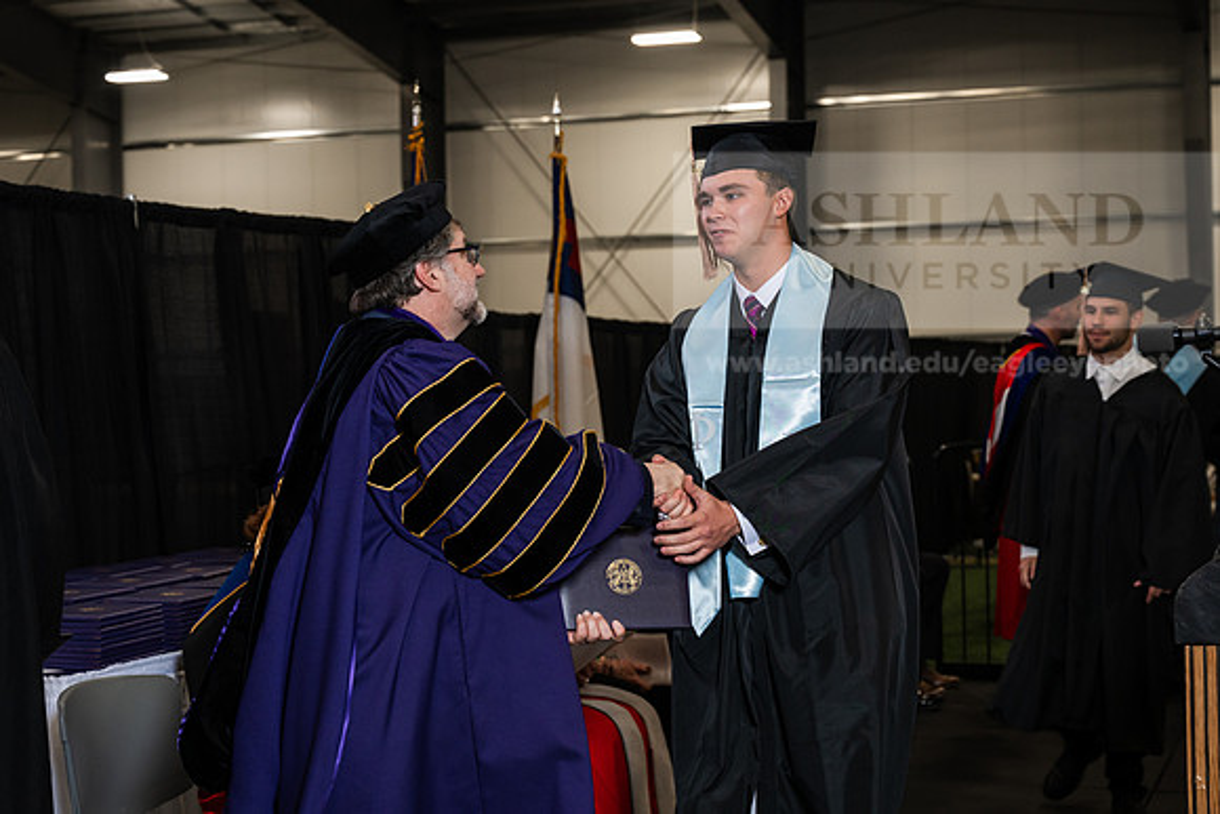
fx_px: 2135
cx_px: 610
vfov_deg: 21.6
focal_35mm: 63
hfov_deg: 31.9
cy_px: 407
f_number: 5
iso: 1250
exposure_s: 1/200
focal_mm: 63
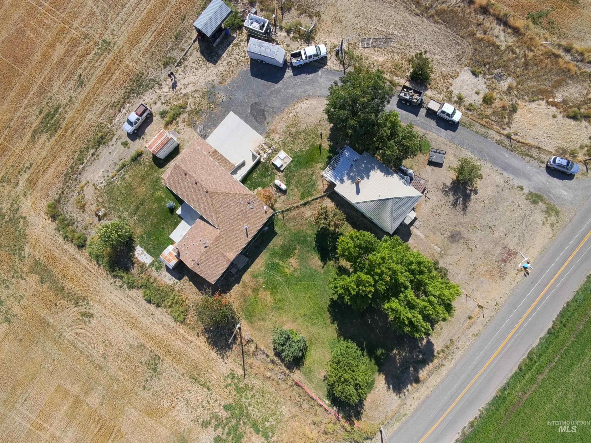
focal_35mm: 16
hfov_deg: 94.5
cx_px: 296
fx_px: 273
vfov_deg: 78.1
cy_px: 222
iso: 288
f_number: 2.55
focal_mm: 16
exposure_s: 1/373
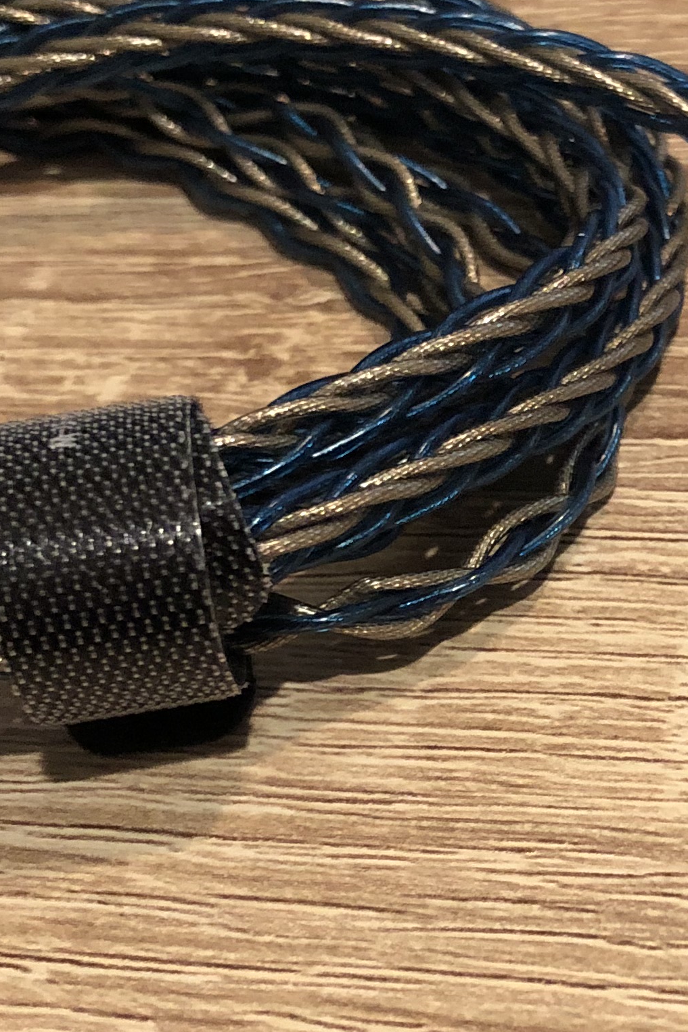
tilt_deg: -45.4
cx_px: 732
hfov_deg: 17.2
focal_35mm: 77
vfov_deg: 26.3
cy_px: 551
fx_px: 2207
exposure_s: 1/12
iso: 100
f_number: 1.8
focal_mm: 3.99
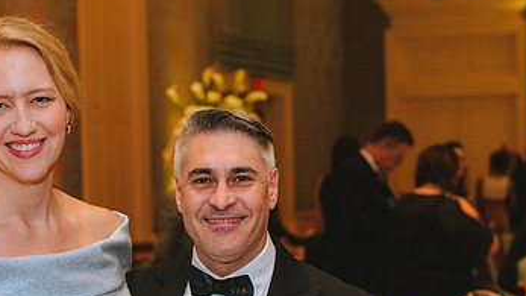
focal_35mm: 98
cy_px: 269
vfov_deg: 12.3
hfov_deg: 21.8
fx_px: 1367
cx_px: 227
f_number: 4
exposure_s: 1/160
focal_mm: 56
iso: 3200
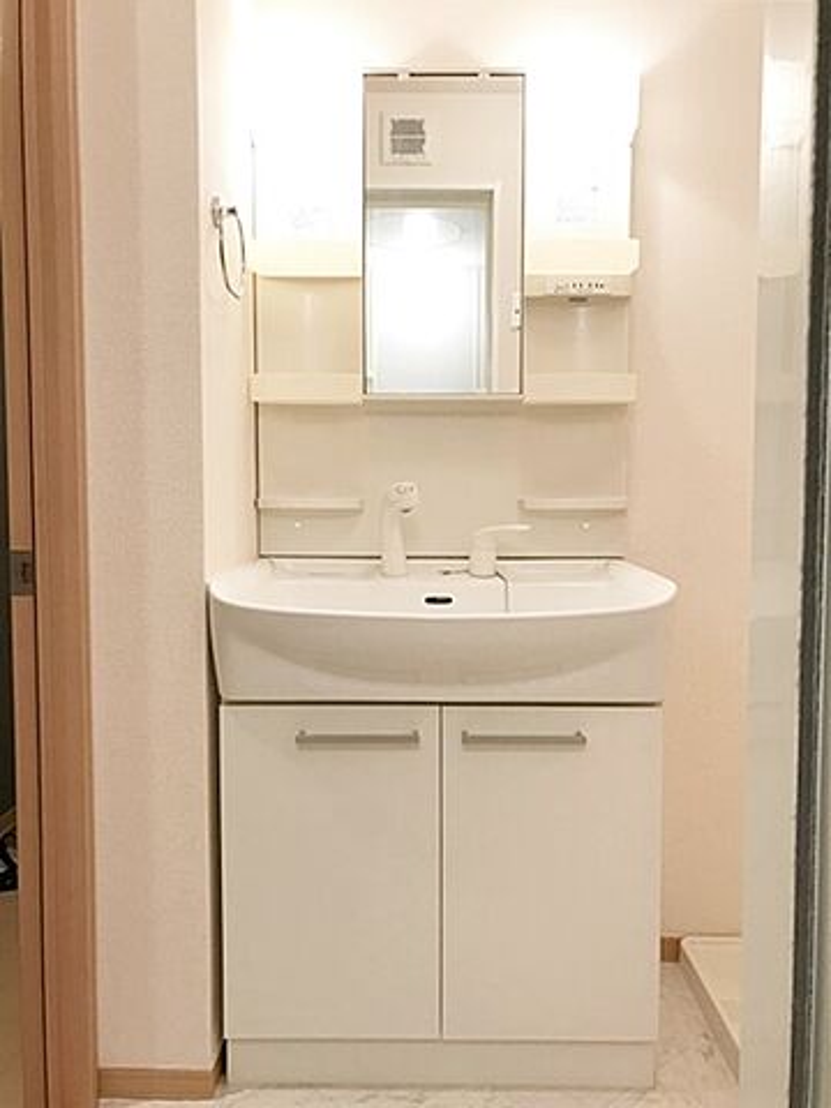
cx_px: 416
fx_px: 896
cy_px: 554
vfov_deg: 63.4
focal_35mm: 28
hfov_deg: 49.7
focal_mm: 3.99
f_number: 1.8
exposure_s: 1/33
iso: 40
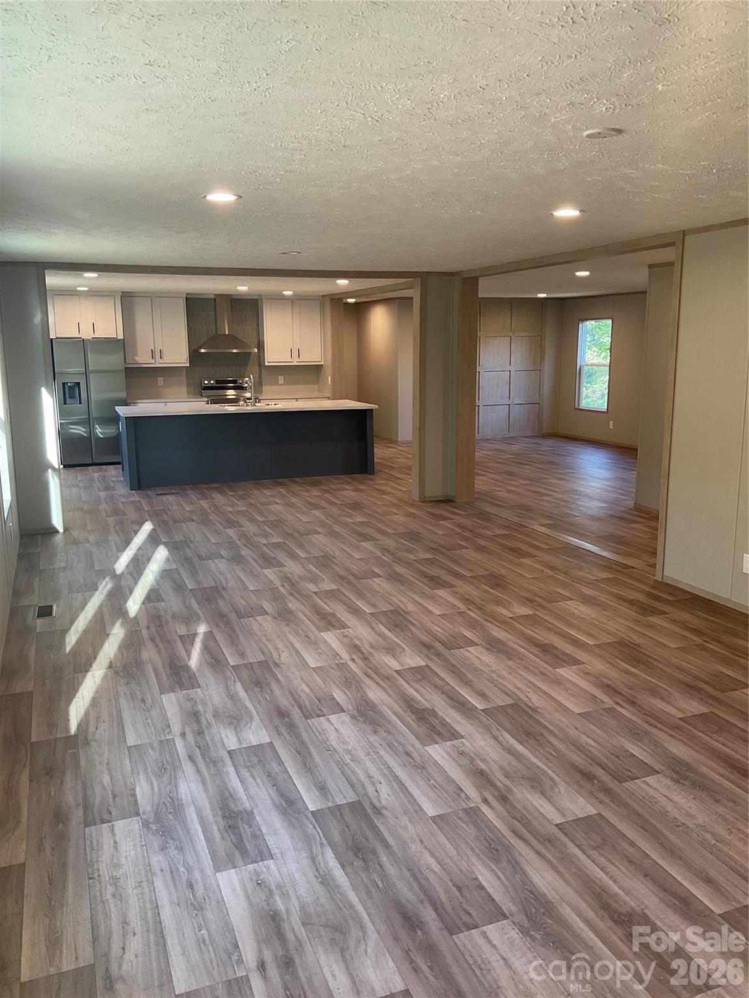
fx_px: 837
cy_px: 499
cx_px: 374
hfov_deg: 48.2
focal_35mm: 29
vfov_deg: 61.7
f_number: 1.8
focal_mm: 3
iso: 64
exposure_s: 1/60
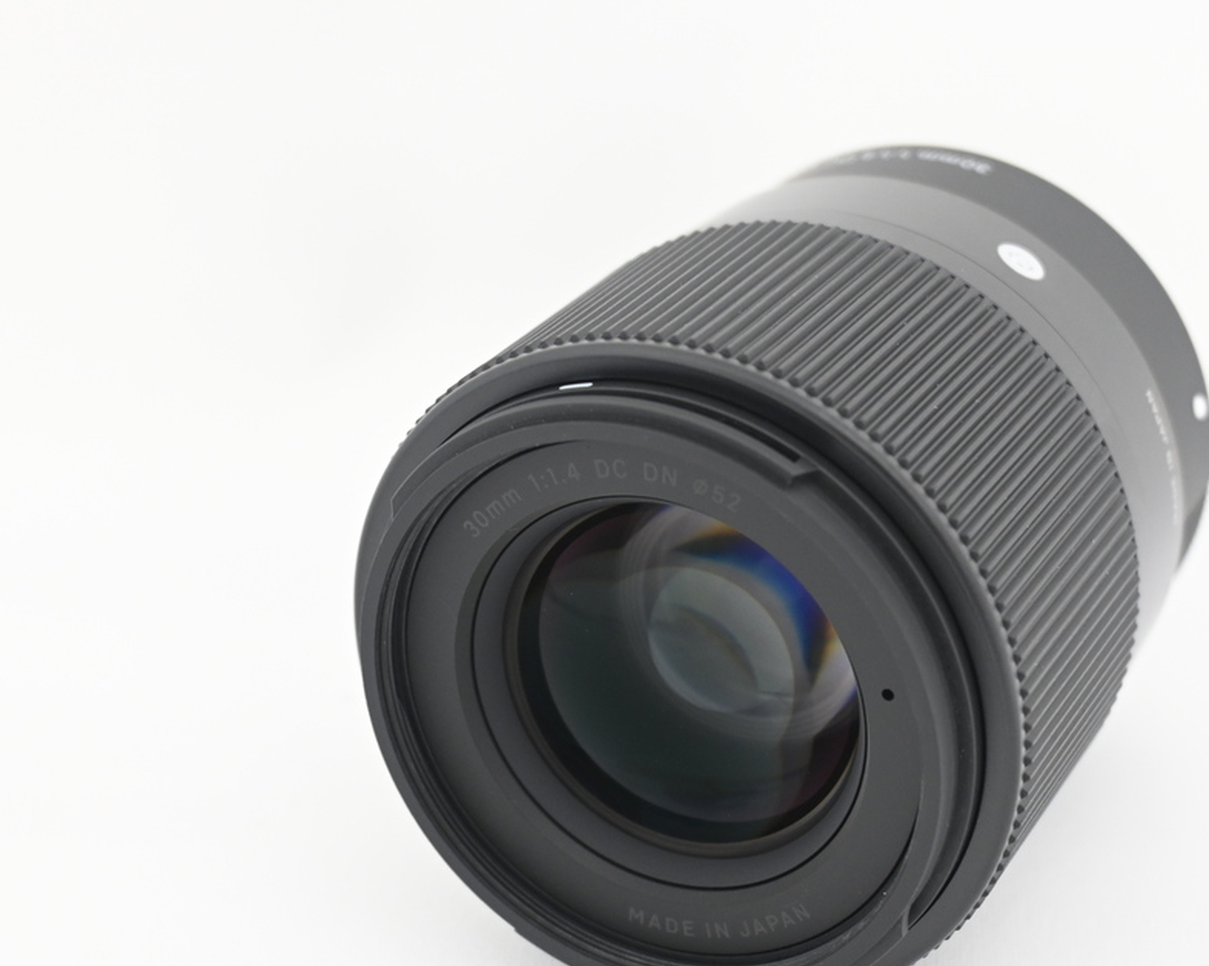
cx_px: 760
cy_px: 596
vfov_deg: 20.9
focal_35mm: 73
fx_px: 2611
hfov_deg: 26.0
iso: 1000
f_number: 5
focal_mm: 34
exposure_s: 1/25
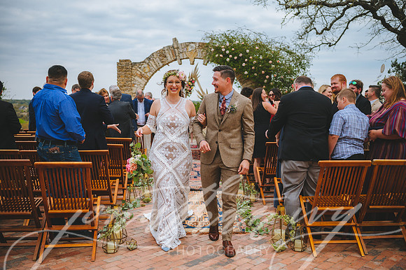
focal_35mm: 38
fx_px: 428
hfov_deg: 50.7
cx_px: 203
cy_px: 135
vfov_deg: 35.0
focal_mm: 38
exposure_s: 1/1000
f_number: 2.8
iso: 320
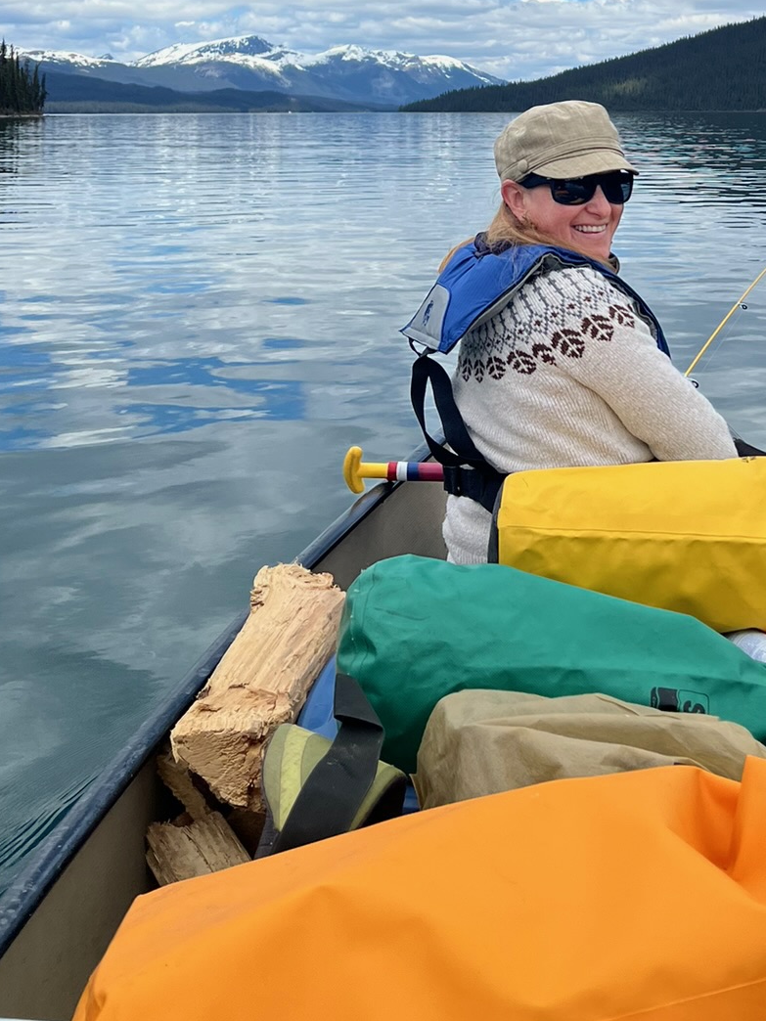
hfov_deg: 28.3
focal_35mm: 51
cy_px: 84
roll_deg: -0.7
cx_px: 523
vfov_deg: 35.1
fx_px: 1505
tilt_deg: +1.1
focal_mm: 5.7
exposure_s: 1/7463
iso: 50
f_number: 1.5
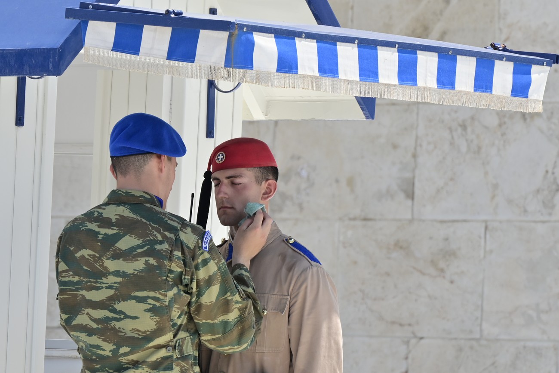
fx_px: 4659
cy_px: 186
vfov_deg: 4.6
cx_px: 280
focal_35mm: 300
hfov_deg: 6.9
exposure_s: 1/800
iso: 500
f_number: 9
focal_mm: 200
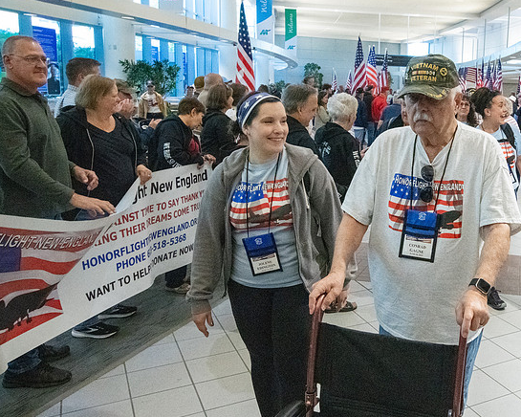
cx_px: 416
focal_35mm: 37
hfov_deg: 46.5
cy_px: 172
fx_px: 571
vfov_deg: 40.0
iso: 20000
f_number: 7.1
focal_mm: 24
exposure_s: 1/400
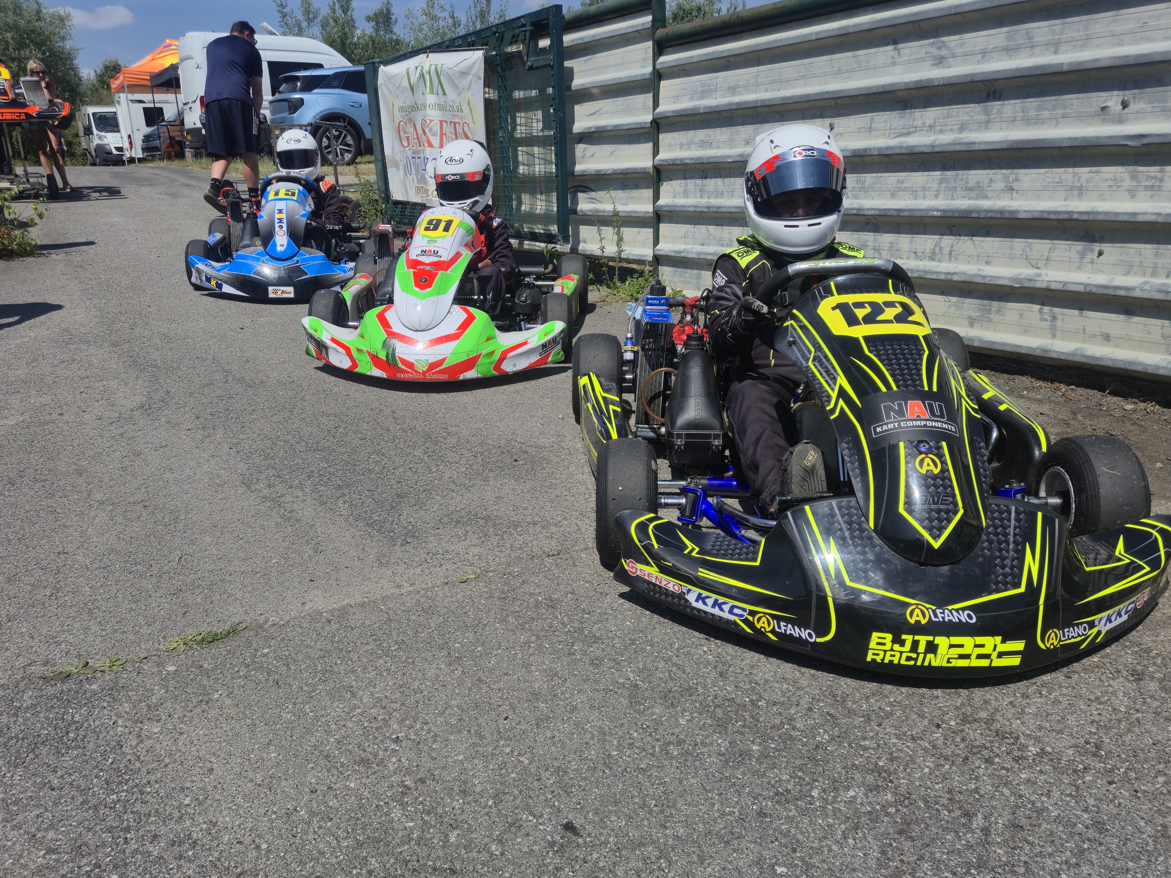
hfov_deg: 67.2
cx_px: 529
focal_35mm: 26
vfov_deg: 53.0
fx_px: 880
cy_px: 471
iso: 25
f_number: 1.8
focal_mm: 5.4
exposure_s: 1/3731
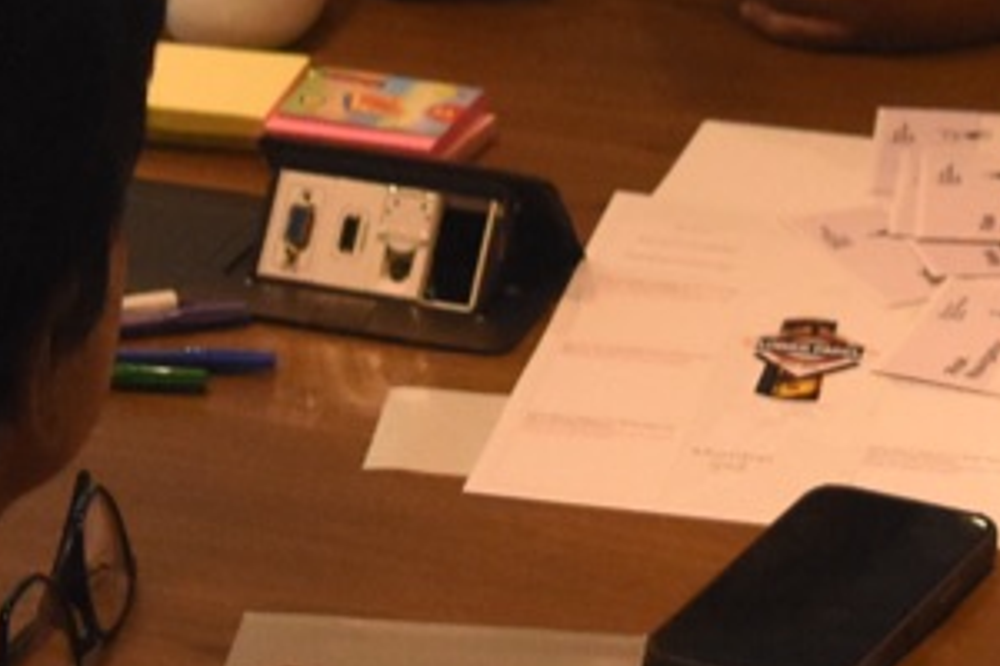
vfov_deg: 8.4
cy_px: -313
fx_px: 4444
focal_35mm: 160
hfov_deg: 12.8
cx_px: 297
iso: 3200
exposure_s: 1/1000
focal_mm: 20
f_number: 4
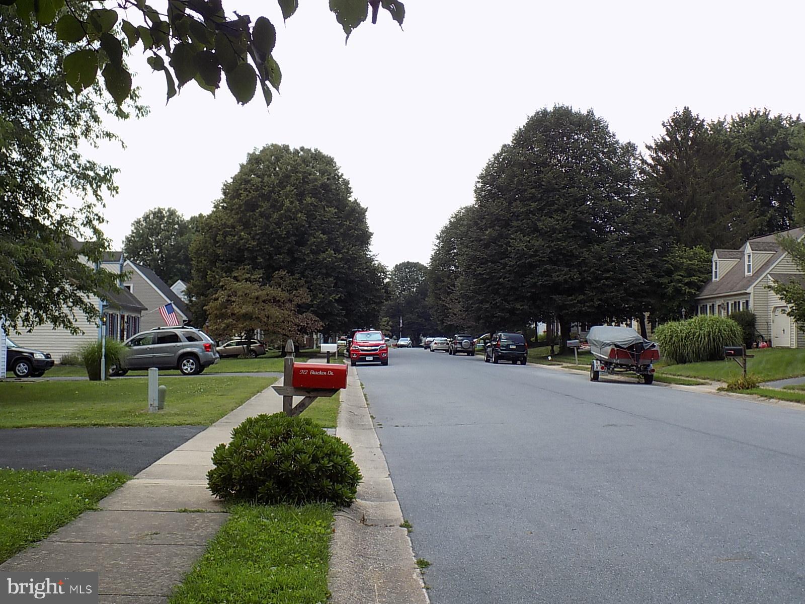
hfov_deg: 41.2
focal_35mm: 46
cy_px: 302
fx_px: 1070
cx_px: 402
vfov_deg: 31.5
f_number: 3.7
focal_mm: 8.1
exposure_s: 1/250
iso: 80
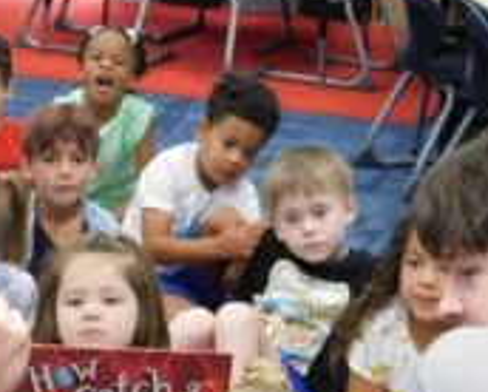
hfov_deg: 14.3
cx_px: 167
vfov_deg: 11.5
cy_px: 247
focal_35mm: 134
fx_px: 1938
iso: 400
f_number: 4
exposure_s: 1/15
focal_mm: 10.4
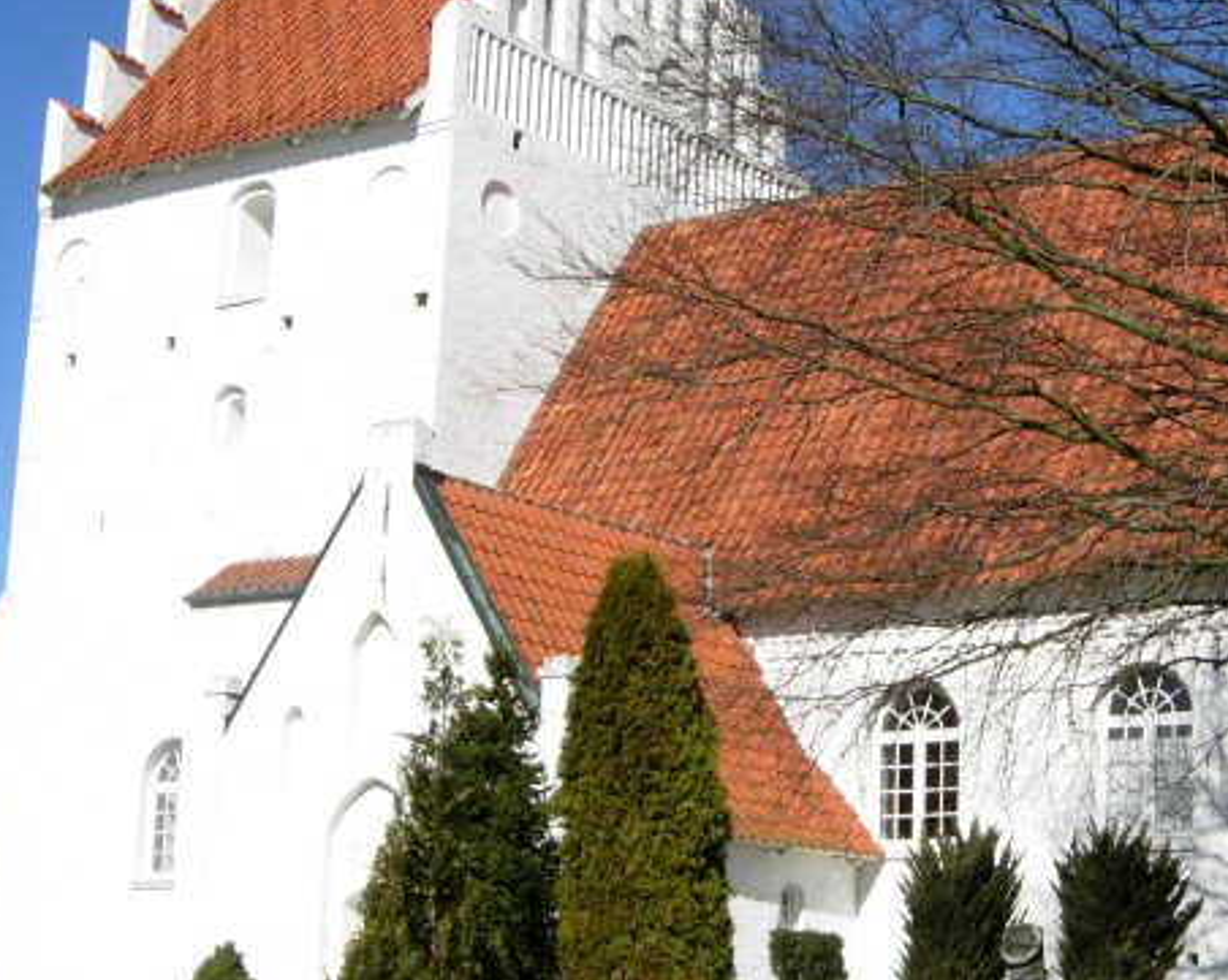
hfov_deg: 26.6
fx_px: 2542
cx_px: 981
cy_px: 514
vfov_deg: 21.8
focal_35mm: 70
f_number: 6.1
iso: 50
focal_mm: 7.5
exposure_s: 1/384
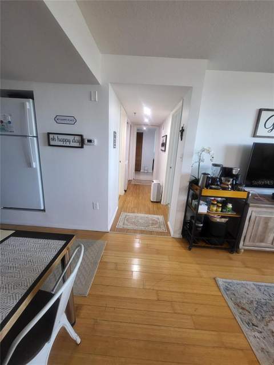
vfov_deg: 106.2
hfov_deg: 89.9
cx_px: 137
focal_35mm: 13
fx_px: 137
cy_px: 182
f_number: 2.2
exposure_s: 1/60
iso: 320
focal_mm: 1.74
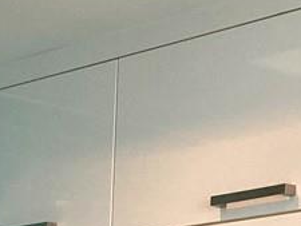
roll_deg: -3.3
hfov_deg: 10.7
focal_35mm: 185
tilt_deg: -4.3
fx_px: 1610
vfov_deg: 7.4
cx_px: 138
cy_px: 596
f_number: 1.8
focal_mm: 4.25
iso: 80
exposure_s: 1/120
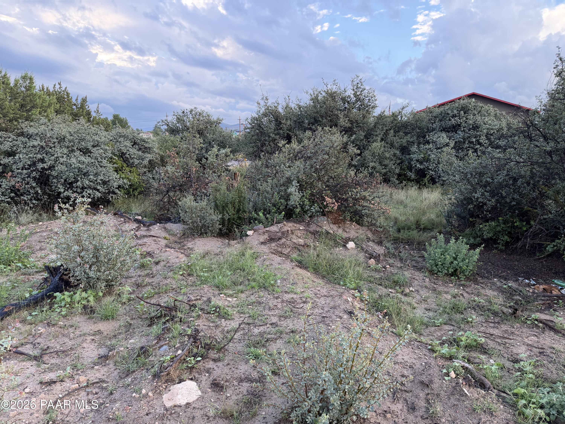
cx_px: 282
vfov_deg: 56.8
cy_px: 212
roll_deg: -1.6
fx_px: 392
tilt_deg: -7.0
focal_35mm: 24
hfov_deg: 71.6
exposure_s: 1/174
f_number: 1.78
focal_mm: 6.76
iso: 80
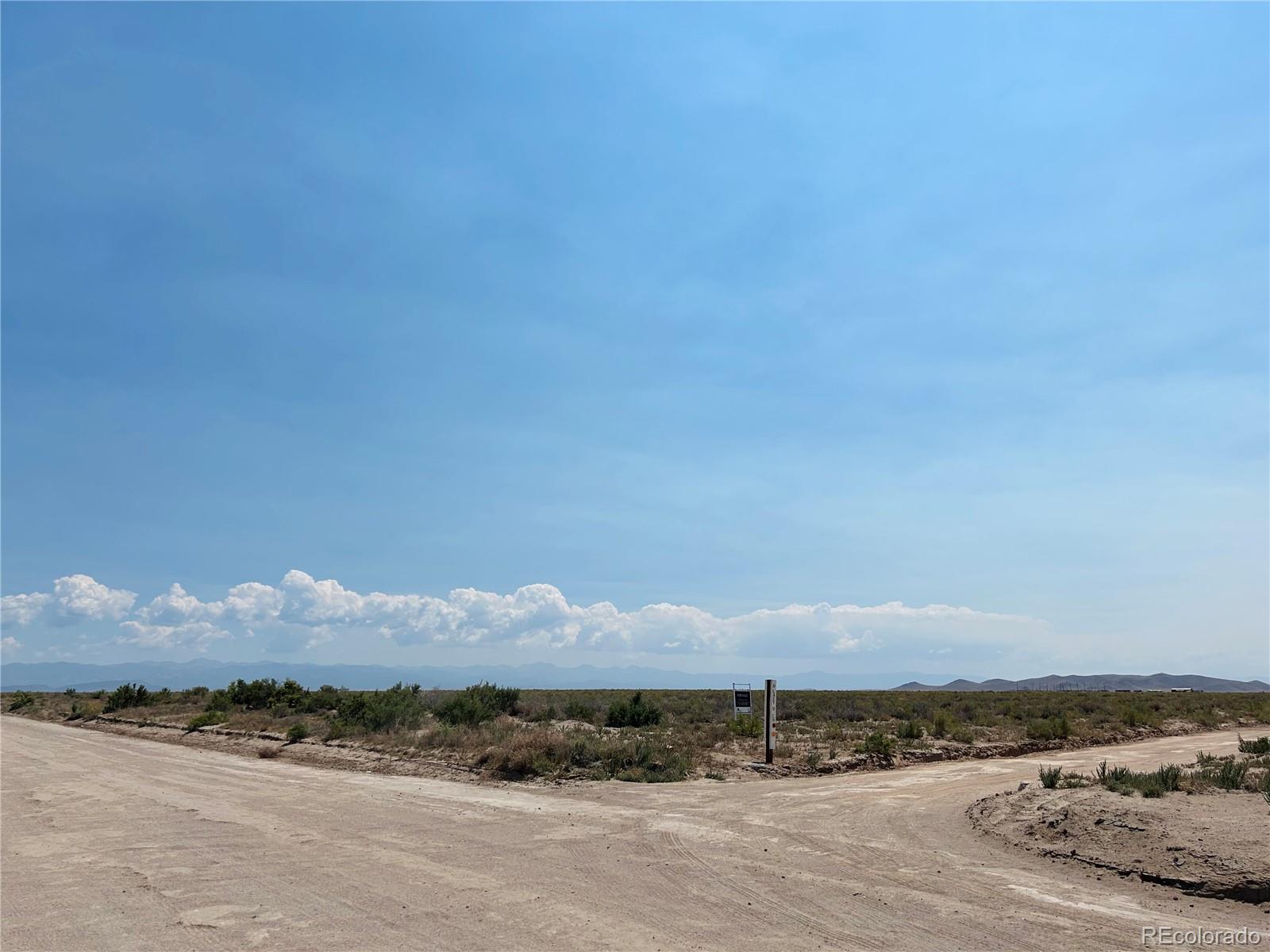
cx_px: 635
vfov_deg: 53.1
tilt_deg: +11.9
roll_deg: +0.5
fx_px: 954
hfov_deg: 67.3
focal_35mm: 26
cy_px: 476
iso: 50
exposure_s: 1/14286
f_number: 1.5
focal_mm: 5.7
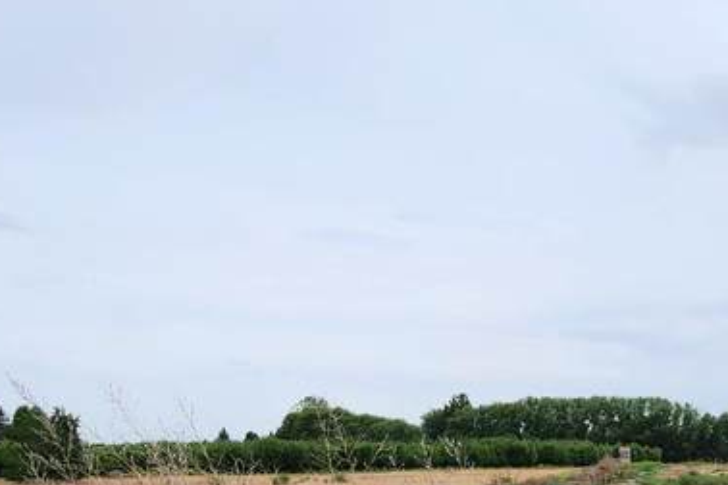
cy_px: 350
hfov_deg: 24.9
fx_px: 1638
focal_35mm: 81
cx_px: 497
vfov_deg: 16.8
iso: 20
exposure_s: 1/1829
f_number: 1.8
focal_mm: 5.4
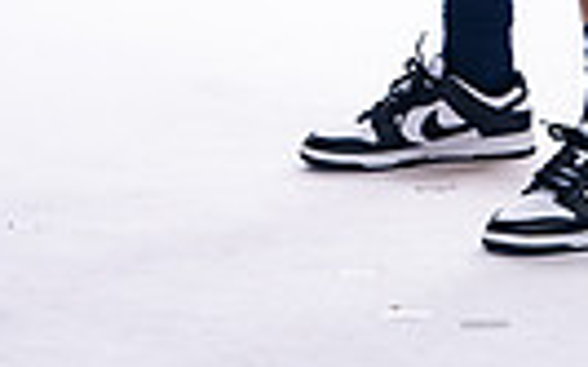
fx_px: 5430
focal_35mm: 339
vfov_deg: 3.8
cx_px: 451
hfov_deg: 6.2
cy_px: -610
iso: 400
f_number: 6.3
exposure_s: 1/250
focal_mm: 98
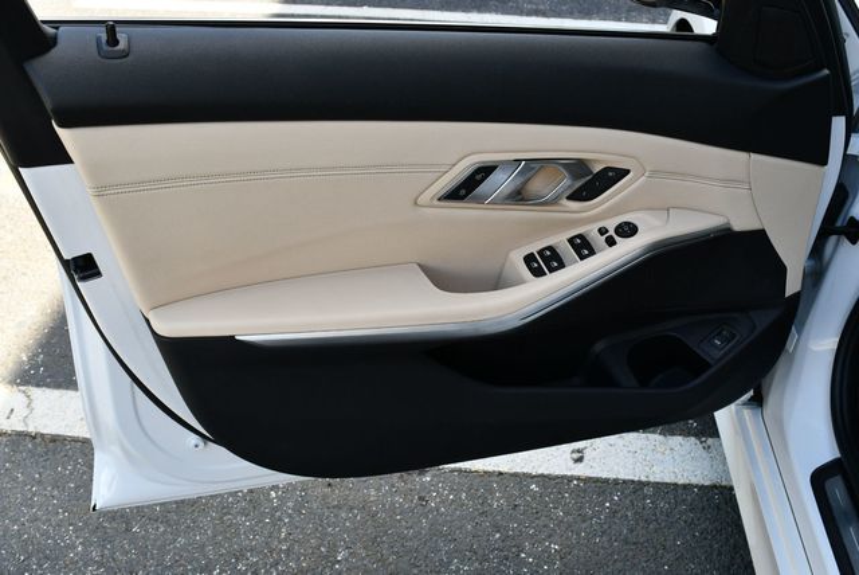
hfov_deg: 53.1
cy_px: 288
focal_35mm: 36
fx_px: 860
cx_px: 430
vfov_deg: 36.9
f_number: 5.6
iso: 320
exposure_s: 1/250
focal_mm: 18
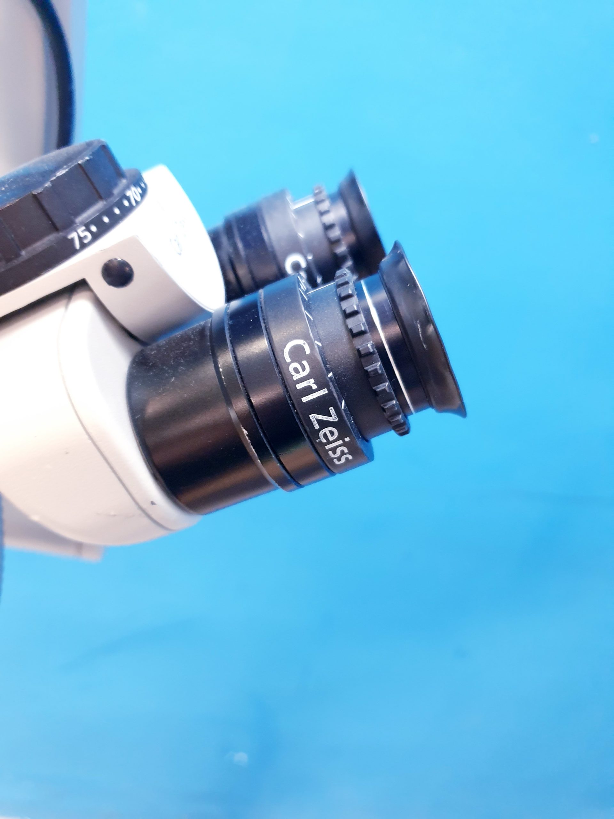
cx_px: 307
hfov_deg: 53.1
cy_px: 410
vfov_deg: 67.3
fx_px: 615
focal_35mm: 26
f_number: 1.5
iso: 320
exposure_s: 1/33
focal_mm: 4.3
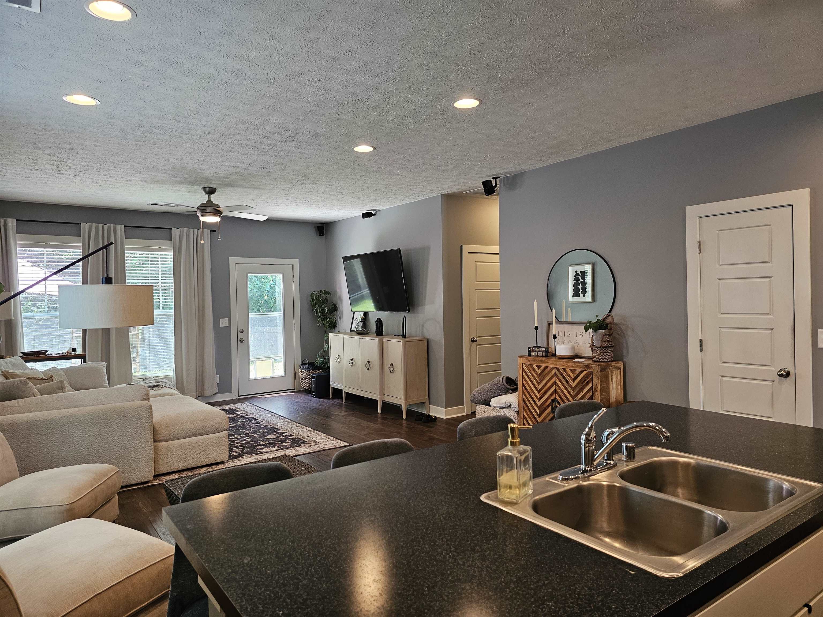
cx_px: 412
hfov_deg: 73.9
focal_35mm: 23
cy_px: 308
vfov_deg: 58.9
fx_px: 547
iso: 250
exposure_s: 1/120
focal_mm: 6.3
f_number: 1.7
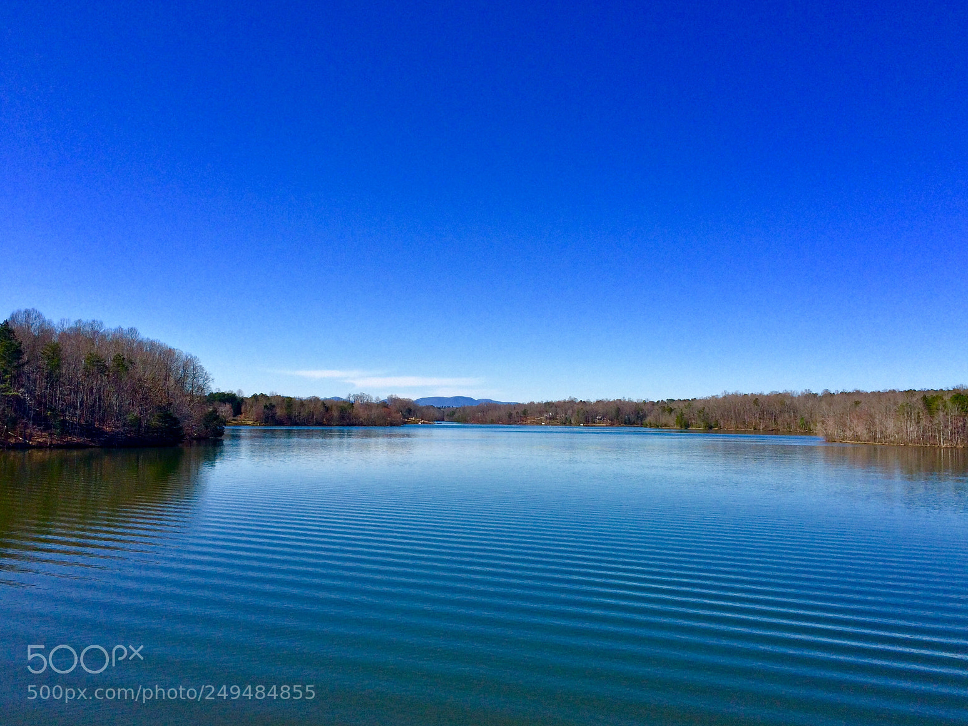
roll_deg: -1.0
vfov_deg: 46.8
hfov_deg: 60.0
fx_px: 839
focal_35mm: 30
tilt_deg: +3.1
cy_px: 366
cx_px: 489
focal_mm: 4.15
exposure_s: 1/2933
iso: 32
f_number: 2.2
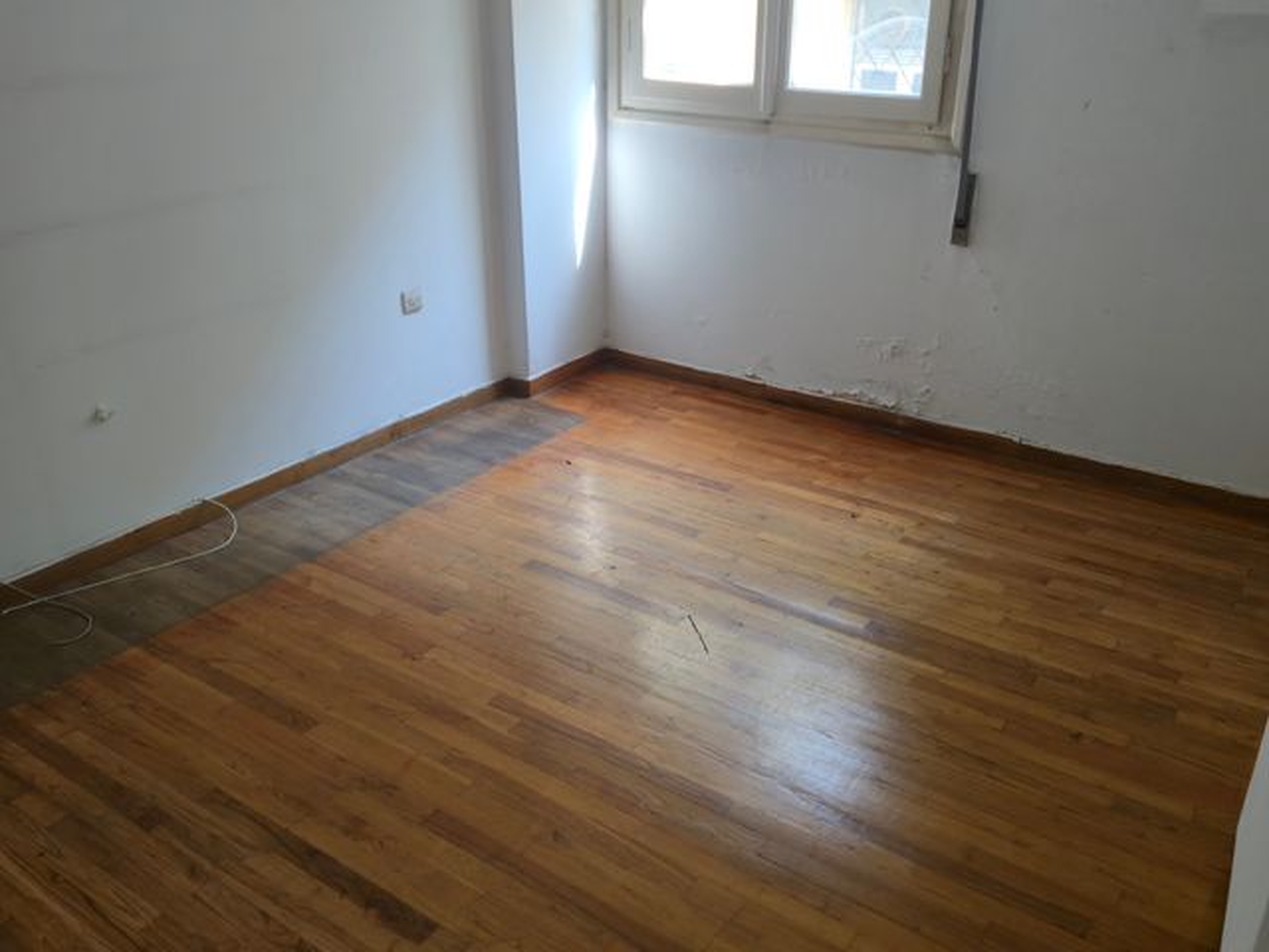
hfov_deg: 73.9
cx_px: 634
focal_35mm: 23
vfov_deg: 58.9
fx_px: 843
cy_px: 476
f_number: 1.8
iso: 50
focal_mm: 5.4
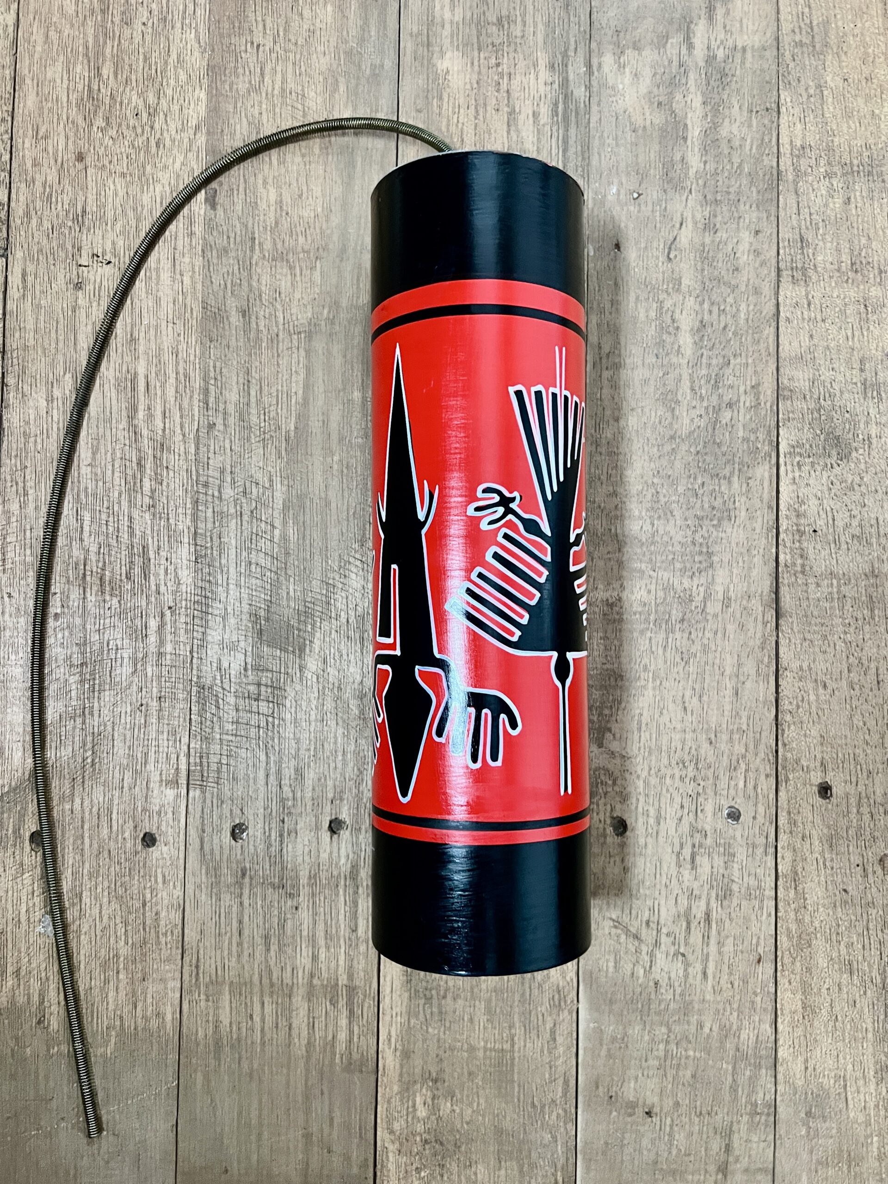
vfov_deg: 67.3
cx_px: 444
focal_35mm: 26
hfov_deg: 53.1
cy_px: 592
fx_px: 889
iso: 500
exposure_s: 1/40
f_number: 1.5
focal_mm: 5.7
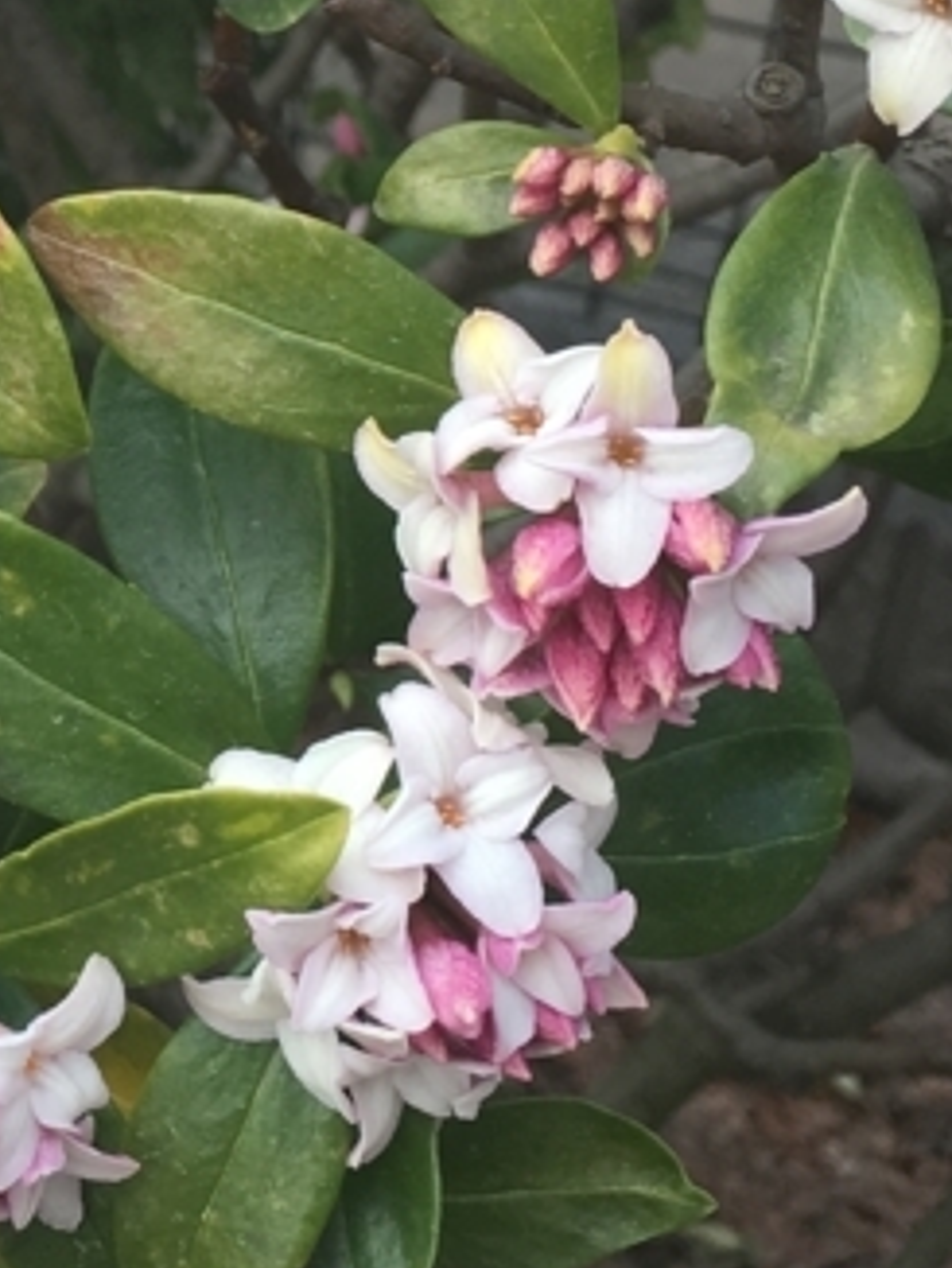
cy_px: 307
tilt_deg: -29.9
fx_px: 3333
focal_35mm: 91
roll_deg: -1.9
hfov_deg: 15.6
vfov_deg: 21.3
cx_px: -245
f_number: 2.2
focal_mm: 4.15
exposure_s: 1/411
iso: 25
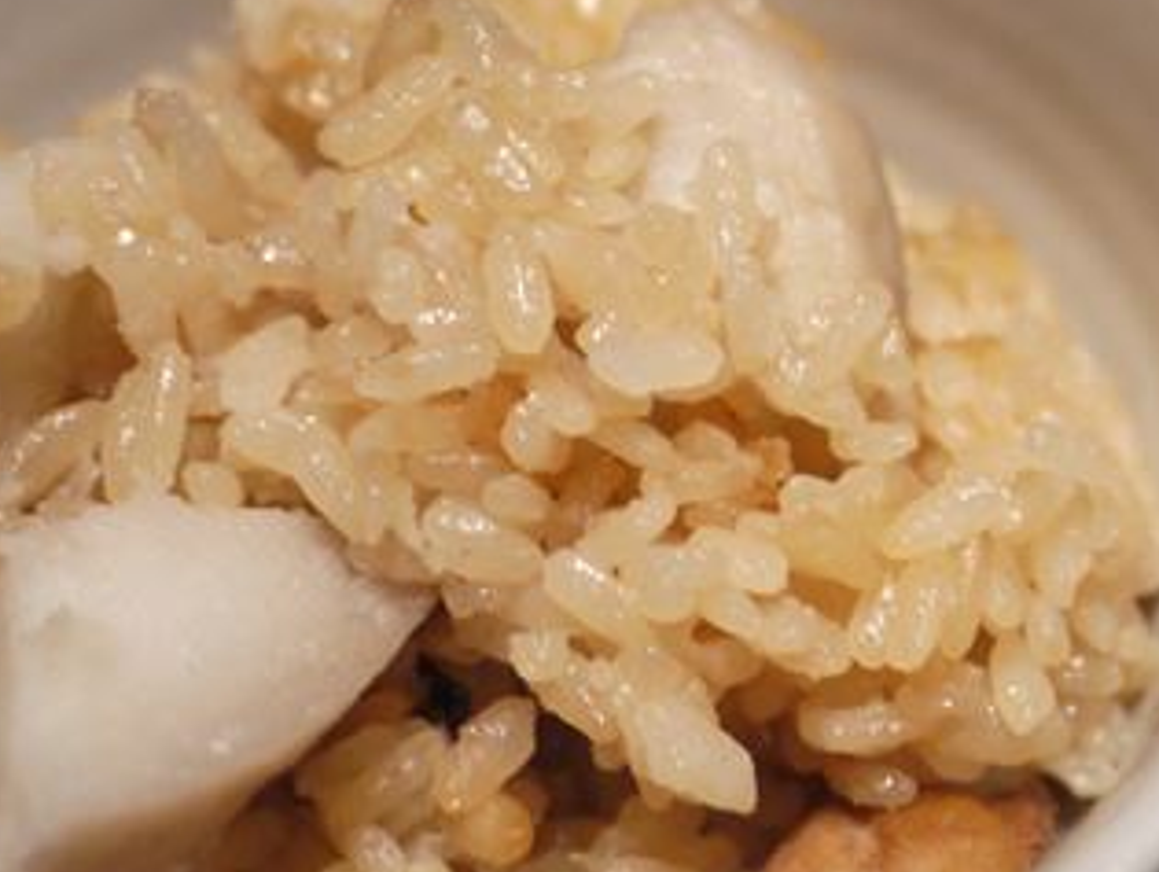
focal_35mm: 71
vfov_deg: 20.8
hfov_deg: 25.9
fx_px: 2380
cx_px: 1177
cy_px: 397
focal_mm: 14
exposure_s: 1/30
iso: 400
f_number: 2.5
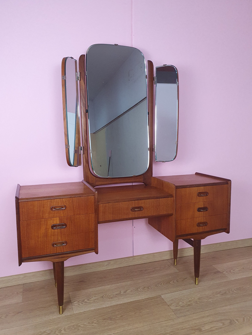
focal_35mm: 27
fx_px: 262
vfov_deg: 65.3
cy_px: 163
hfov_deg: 51.3
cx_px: 122
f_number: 2.4
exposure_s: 1/100
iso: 250
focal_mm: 4.32
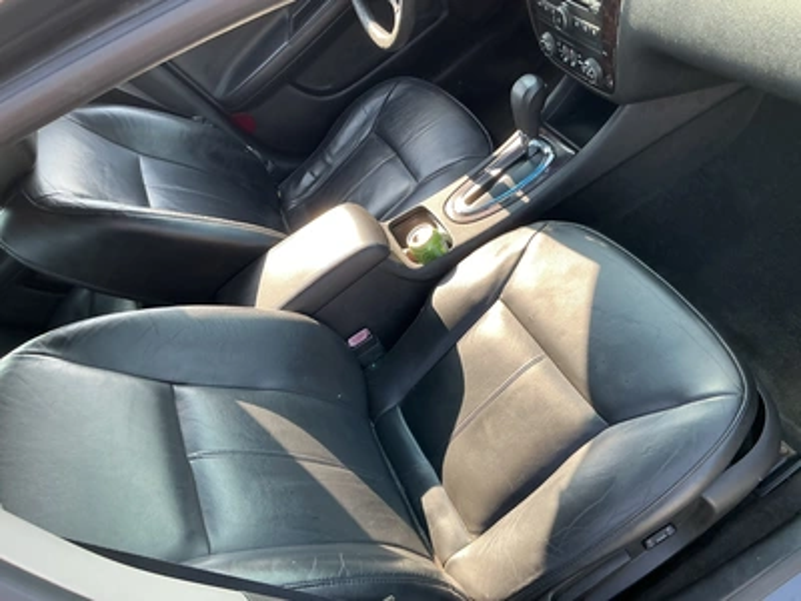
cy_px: 300
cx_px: 400
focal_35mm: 28
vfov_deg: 49.7
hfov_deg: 63.4
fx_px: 648
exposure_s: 1/122
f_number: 1.8
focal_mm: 3
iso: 25
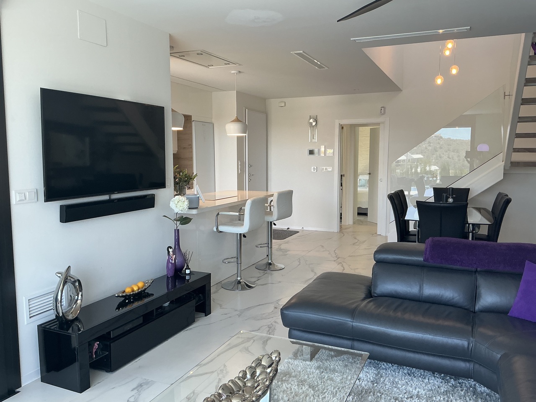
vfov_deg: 49.7
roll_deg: -0.4
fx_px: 434
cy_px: 201
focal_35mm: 28
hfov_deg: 63.4
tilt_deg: -6.7
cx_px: 268
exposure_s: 1/50
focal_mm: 3
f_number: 1.8
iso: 40
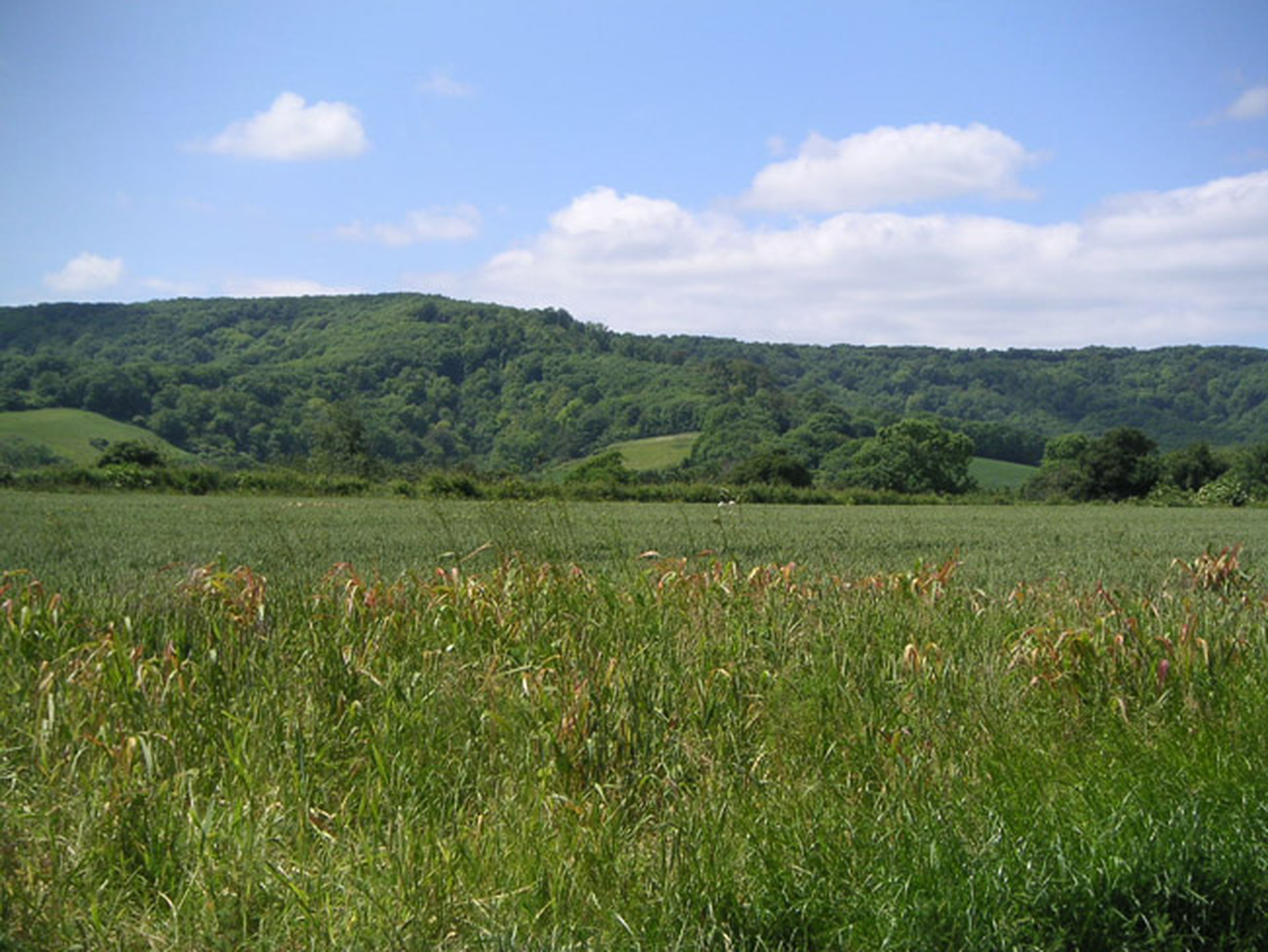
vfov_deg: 24.4
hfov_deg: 32.2
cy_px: 476
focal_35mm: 60
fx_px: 2199
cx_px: 634
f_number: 6.7
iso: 50
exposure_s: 1/180
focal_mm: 9.3
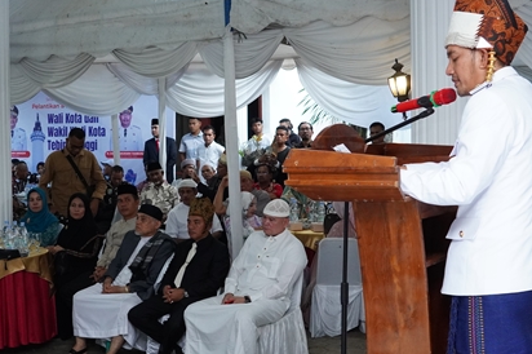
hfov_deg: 35.5
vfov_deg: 24.1
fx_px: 827
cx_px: 198
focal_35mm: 56
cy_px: 153
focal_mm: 24
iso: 2000
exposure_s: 1/200
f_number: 5.6
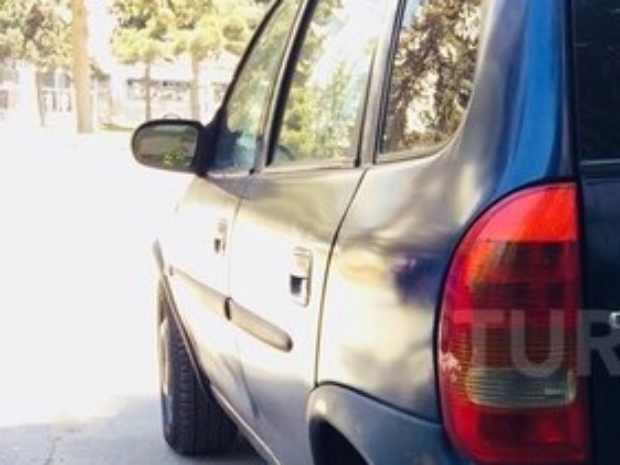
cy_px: 343
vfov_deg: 21.5
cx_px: 680
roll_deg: -2.9
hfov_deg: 26.4
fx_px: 1218
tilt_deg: -9.3
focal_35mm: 68
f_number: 2.2
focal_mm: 4.15
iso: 32
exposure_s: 1/120
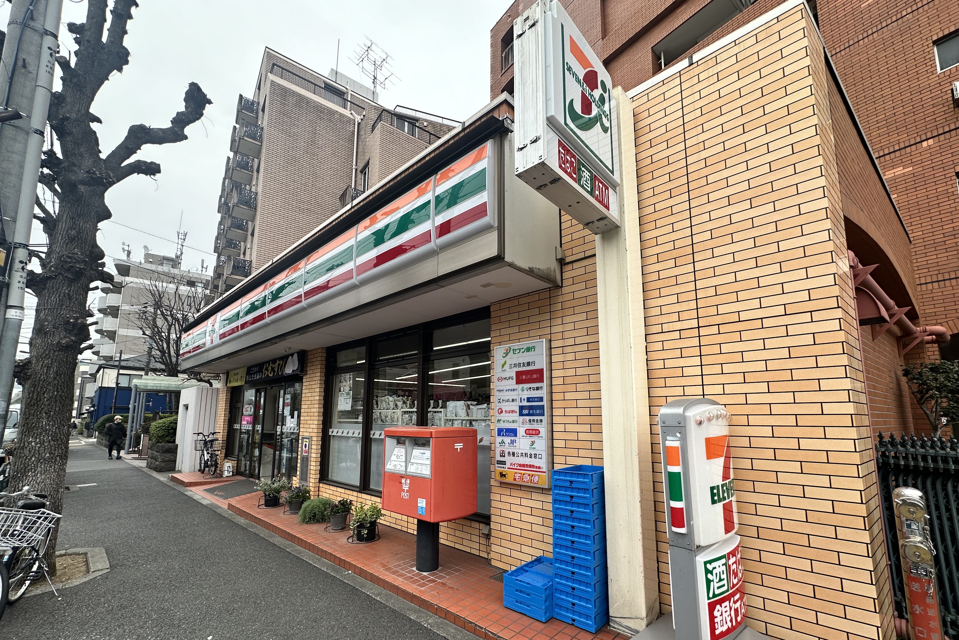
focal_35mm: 15
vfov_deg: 76.9
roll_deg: -0.3
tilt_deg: +7.2
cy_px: 366
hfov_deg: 100.4
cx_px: 479
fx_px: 400
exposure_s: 1/430
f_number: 2.2
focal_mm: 2.22
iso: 40
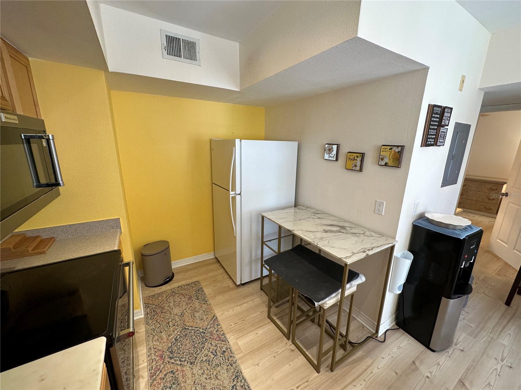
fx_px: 211
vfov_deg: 85.7
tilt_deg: -14.4
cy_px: 195
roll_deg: -1.4
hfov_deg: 102.1
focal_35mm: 14
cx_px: 260
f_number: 2.2
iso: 160
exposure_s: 1/120
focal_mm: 2.22
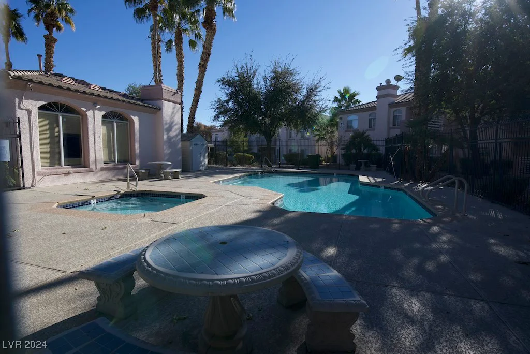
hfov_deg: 86.9
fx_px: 280
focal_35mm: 19
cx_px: 265
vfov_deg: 64.6
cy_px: 177
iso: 125
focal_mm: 19
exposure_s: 1/200
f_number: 10
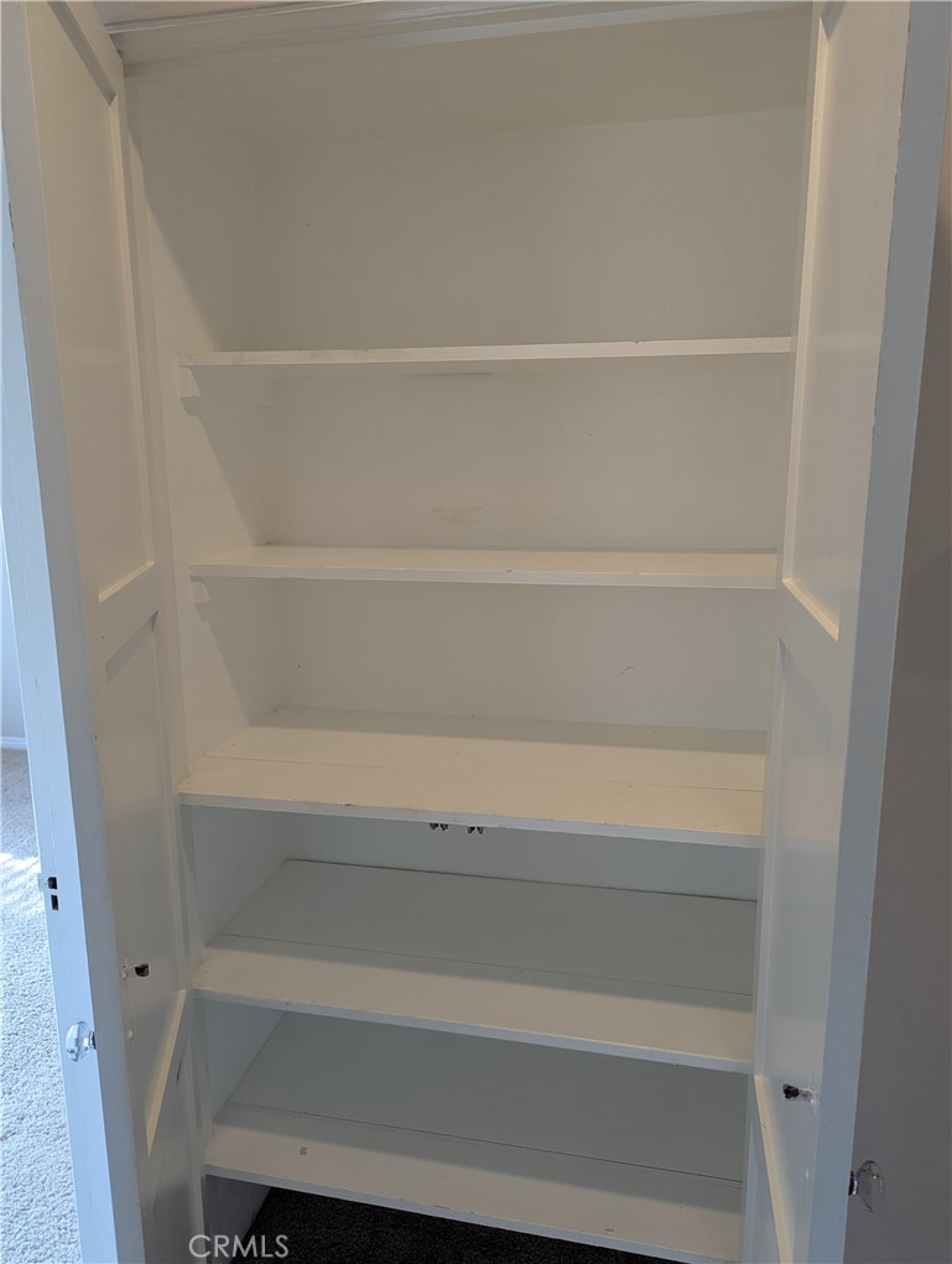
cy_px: 632
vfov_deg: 71.5
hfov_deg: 56.9
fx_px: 878
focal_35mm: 24
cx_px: 476
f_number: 1.85
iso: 34
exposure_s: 1/30
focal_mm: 6.81
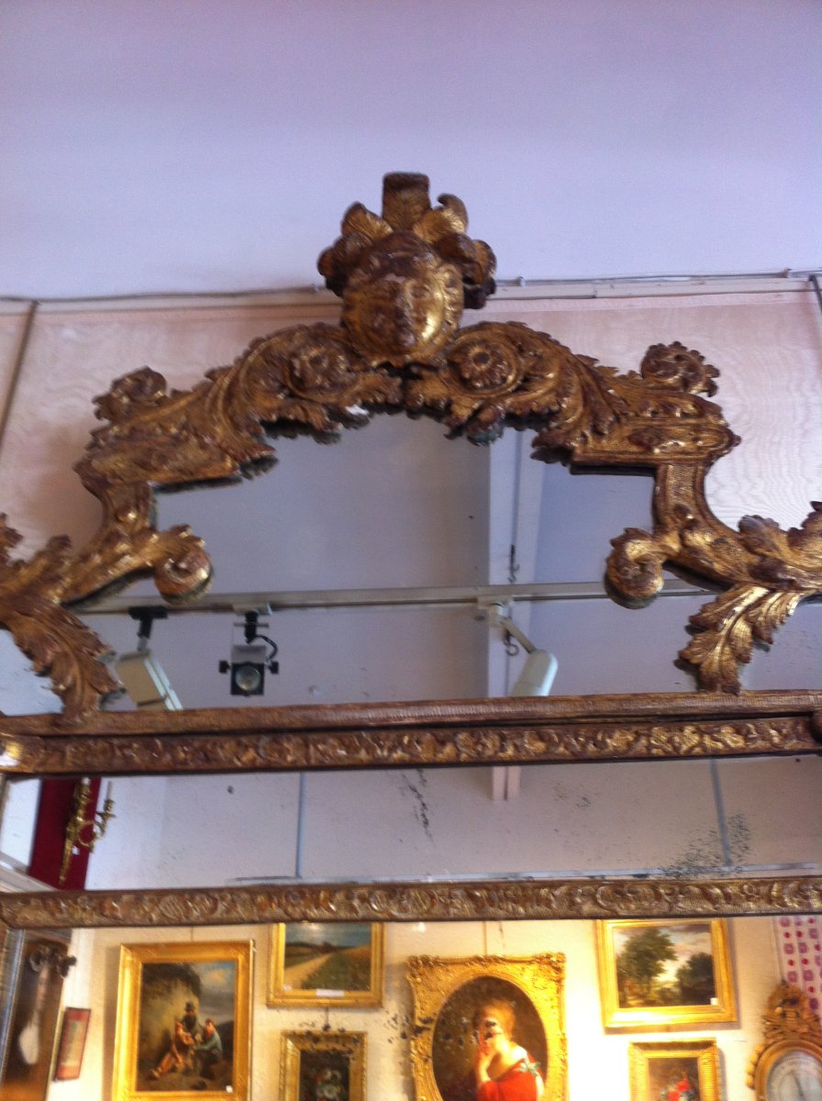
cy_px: 550
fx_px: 1111
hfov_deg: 40.6
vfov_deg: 52.7
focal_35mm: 35
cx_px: 411
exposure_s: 1/17
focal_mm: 3.85
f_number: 2.8
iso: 80
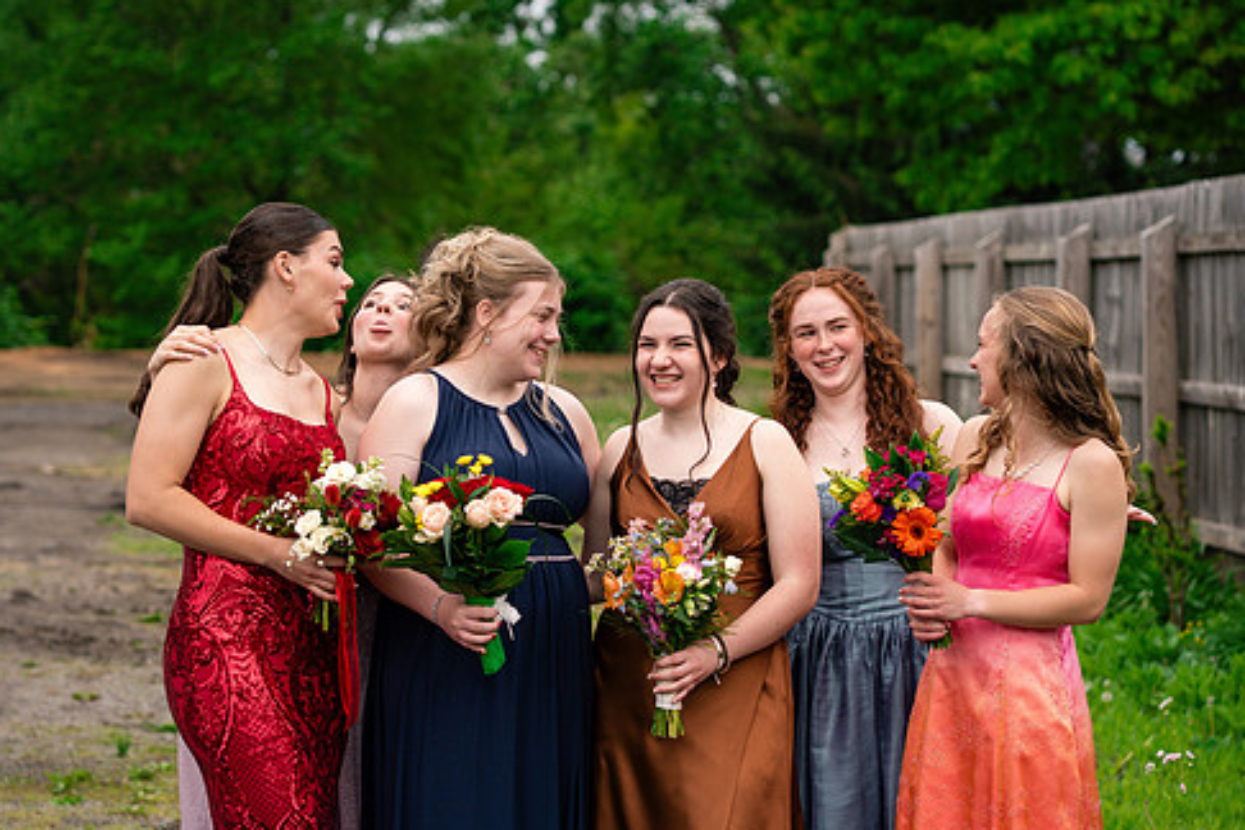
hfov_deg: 17.5
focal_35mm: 117
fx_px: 4046
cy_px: 419
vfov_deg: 11.7
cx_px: 551
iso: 400
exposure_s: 1/1000
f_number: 3.5
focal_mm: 85
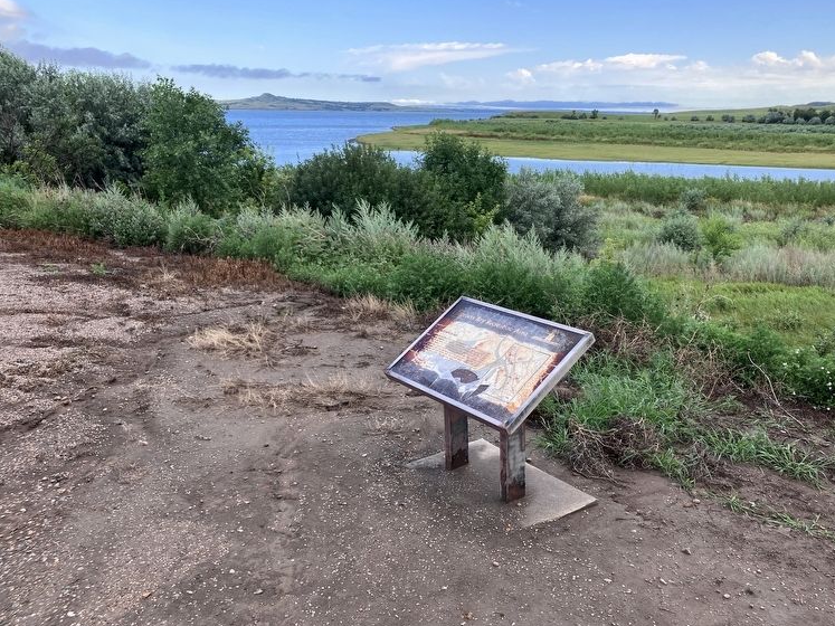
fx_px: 724
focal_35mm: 30
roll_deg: -0.1
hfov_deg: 59.9
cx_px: 446
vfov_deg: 46.8
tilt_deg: -16.1
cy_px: 312
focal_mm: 3.99
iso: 32
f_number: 1.8
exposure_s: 1/528
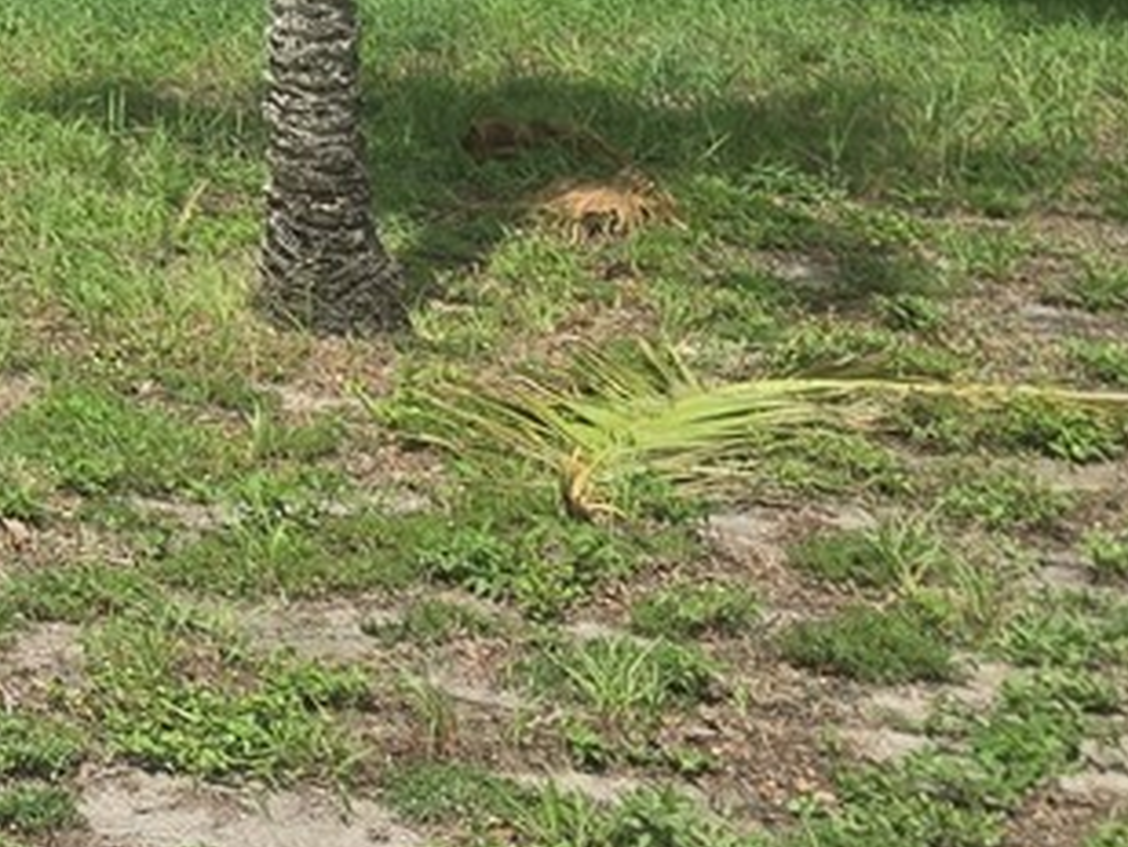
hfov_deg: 14.0
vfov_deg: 11.3
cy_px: -829
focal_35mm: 119
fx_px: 3879
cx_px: -1121
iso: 12
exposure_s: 1/887
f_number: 1.7
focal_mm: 6.3
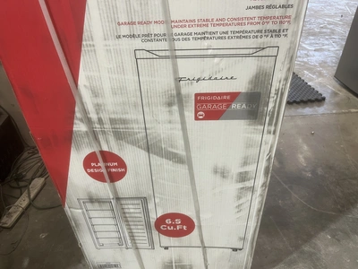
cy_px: 134
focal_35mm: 26
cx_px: 179
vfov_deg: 53.1
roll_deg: +3.6
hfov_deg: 67.3
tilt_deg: -34.9
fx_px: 269
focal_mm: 5.1
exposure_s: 1/60
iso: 100
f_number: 1.6
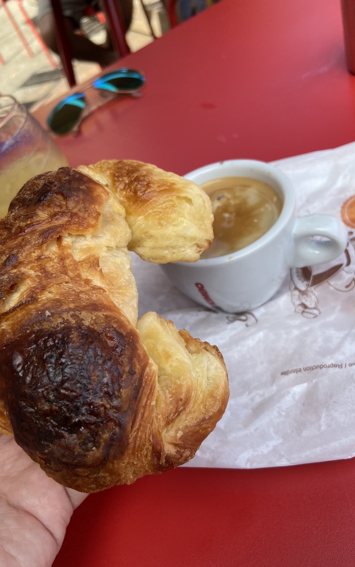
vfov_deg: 66.5
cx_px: 158
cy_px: 287
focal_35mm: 28
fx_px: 433
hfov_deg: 44.5
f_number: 1.8
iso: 32
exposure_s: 1/597
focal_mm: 4.25
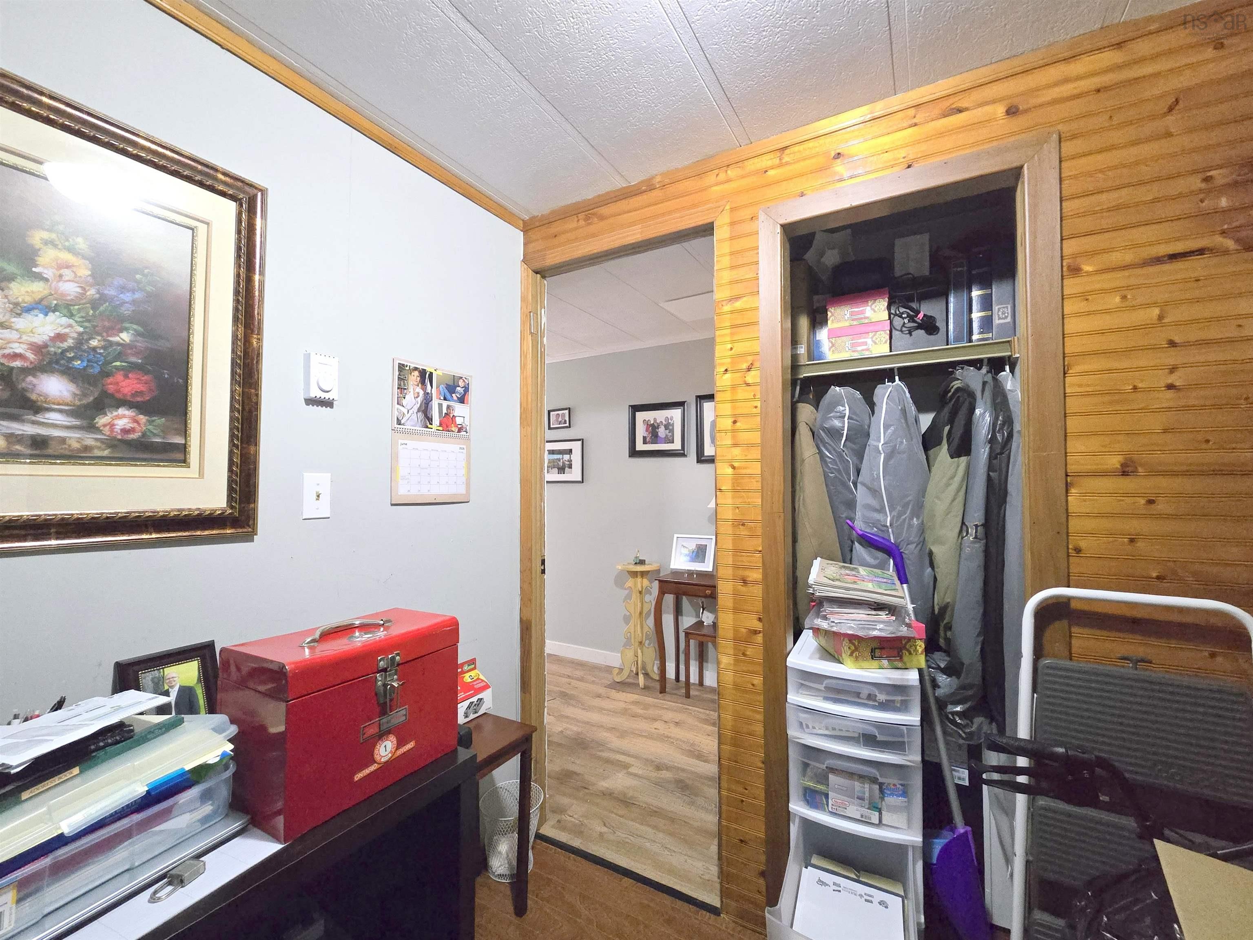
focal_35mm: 13
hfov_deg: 106.2
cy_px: 470
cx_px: 626
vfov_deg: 89.9
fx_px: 471
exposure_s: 1/48.1
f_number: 2.2
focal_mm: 2.2
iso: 1250
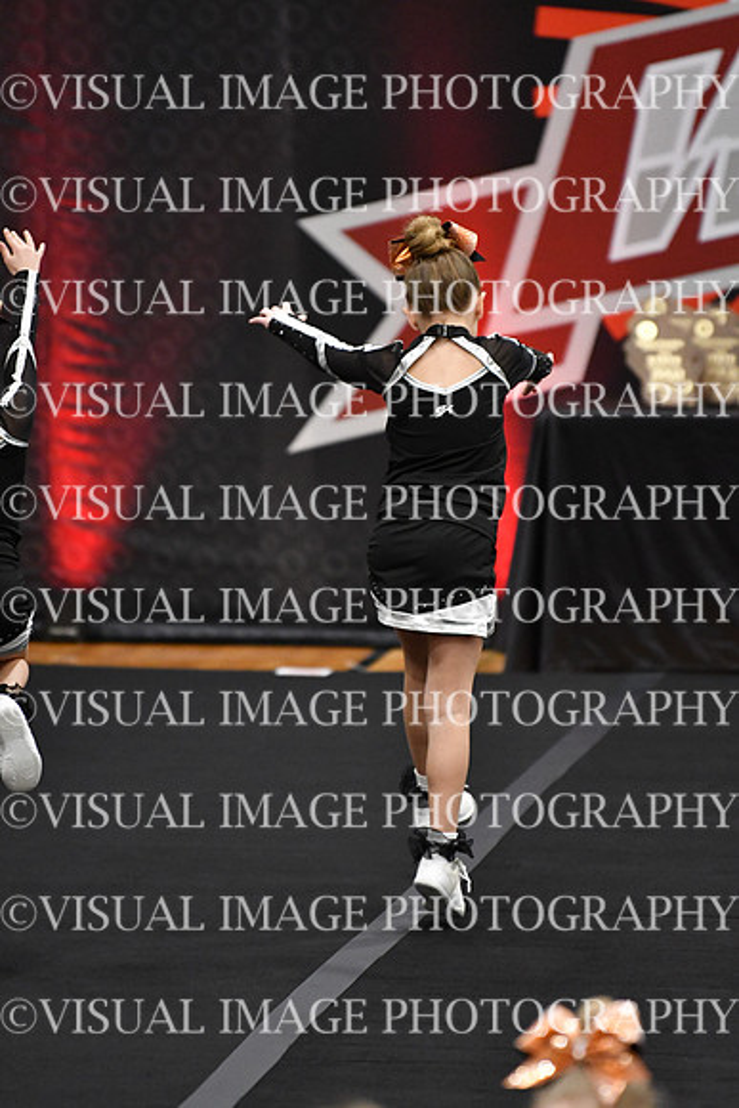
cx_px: 370
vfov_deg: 6.9
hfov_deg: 4.6
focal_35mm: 300
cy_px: 554
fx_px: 9231
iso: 5000
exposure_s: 1/800
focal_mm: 200
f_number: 2.8
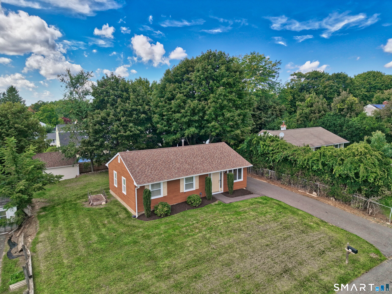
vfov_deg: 56.8
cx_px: 196
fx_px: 272
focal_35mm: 24
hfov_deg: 71.6
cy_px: 147
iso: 200
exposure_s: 1/1250
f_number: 1.8
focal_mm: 8.7
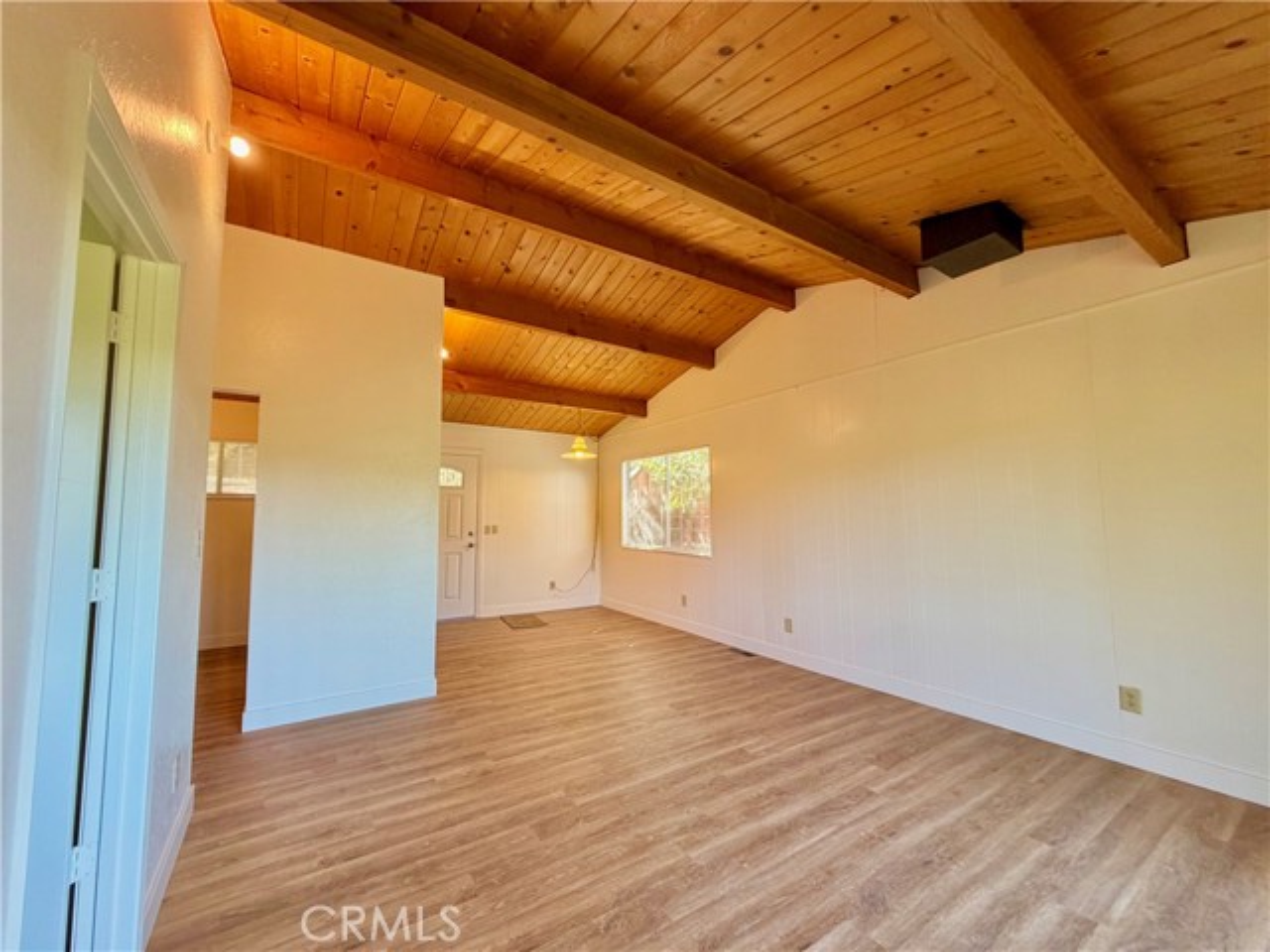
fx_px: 514
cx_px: 635
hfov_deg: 102.1
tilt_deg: +4.1
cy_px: 476
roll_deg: +0.1
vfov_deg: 85.7
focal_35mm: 14
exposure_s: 1/120
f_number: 2.2
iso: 250
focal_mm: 2.22
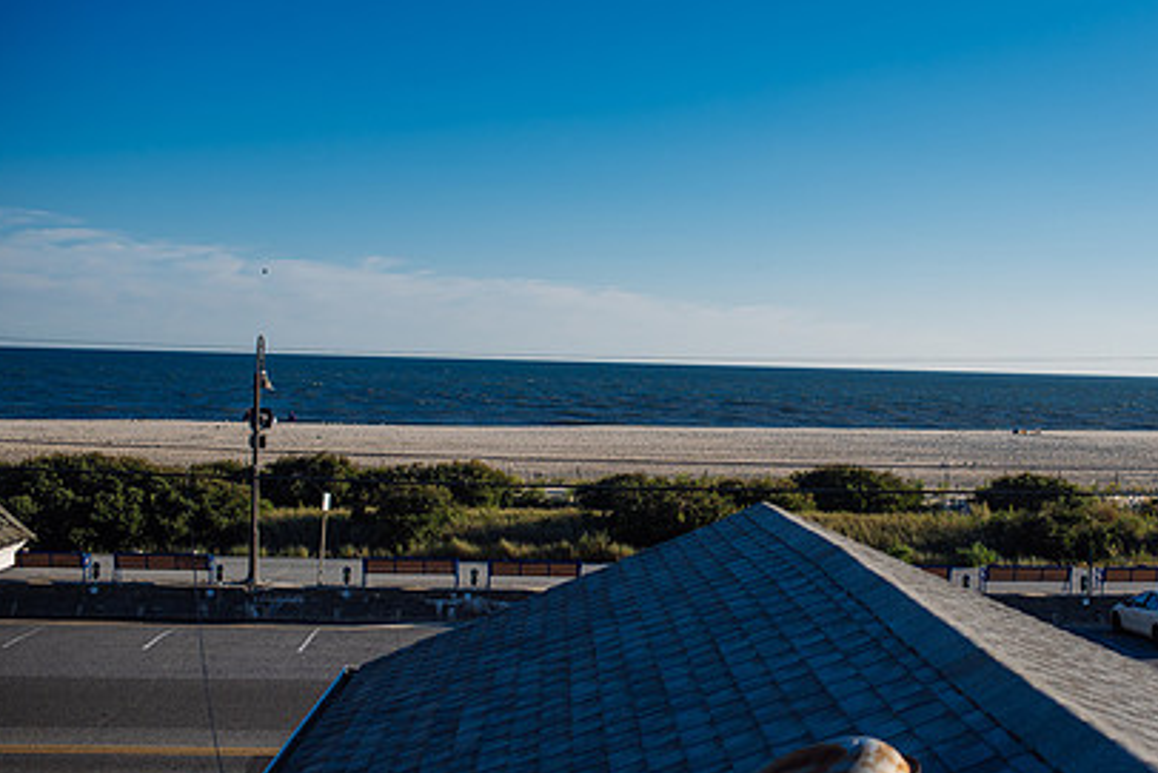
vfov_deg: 27.0
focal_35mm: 50
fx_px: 1609
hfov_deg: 39.2
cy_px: 369
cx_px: 762
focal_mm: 35
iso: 100
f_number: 2.8
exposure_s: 1/3200
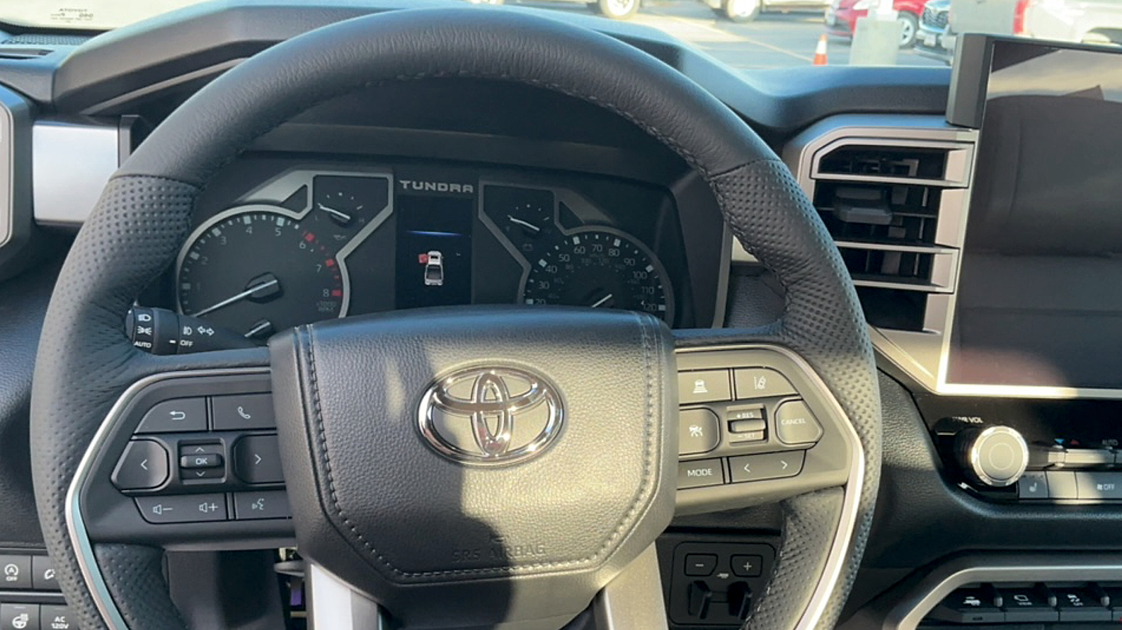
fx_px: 982
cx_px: 565
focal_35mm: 33
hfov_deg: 59.5
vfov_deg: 35.3
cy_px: 418
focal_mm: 3
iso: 50
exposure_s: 1/120
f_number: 1.8
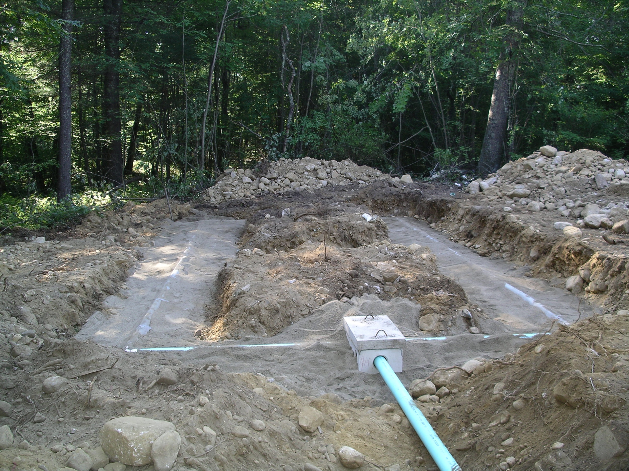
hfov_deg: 50.1
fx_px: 672
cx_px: 314
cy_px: 236
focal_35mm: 37
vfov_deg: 38.7
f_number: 2.8
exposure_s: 1/74
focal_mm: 7.8
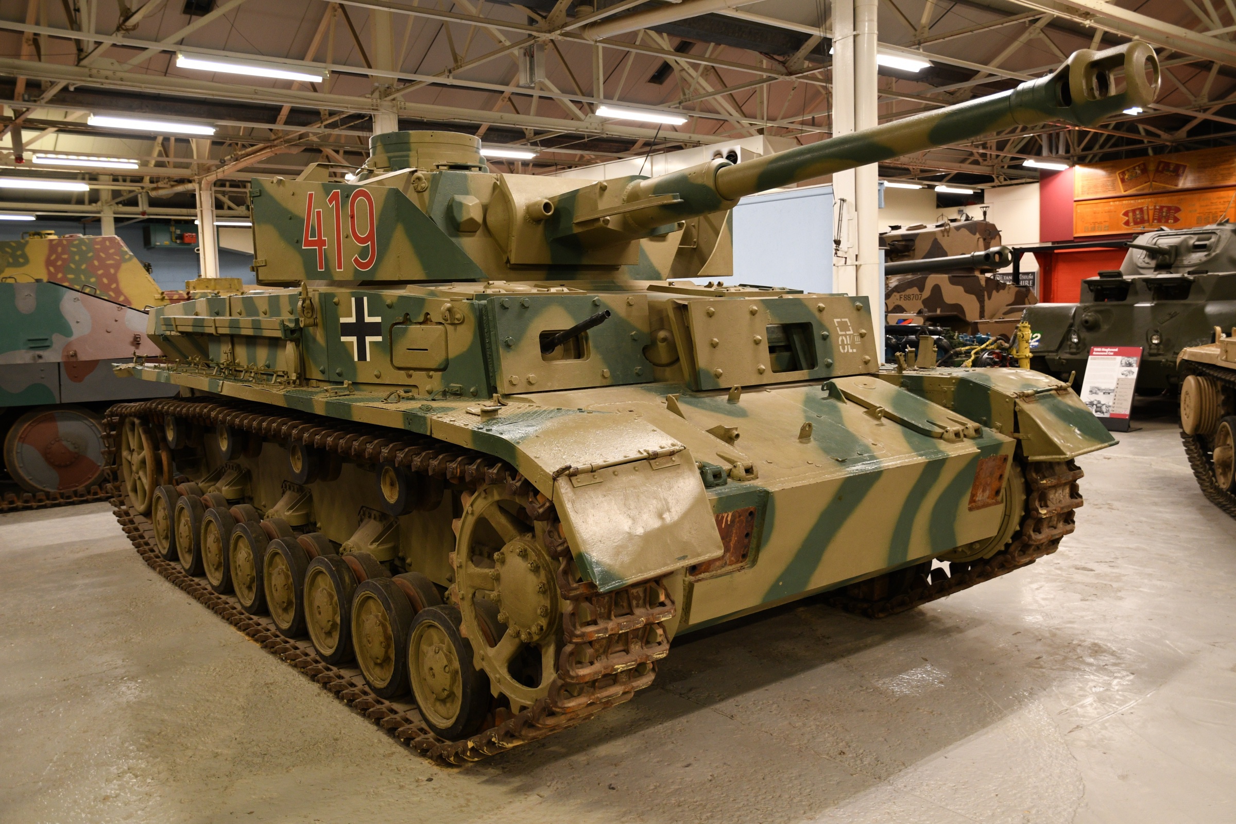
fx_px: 1030
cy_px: 412
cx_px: 618
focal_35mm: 30
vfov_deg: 43.6
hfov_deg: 61.9
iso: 640
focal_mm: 20
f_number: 2.8
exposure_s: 1/30
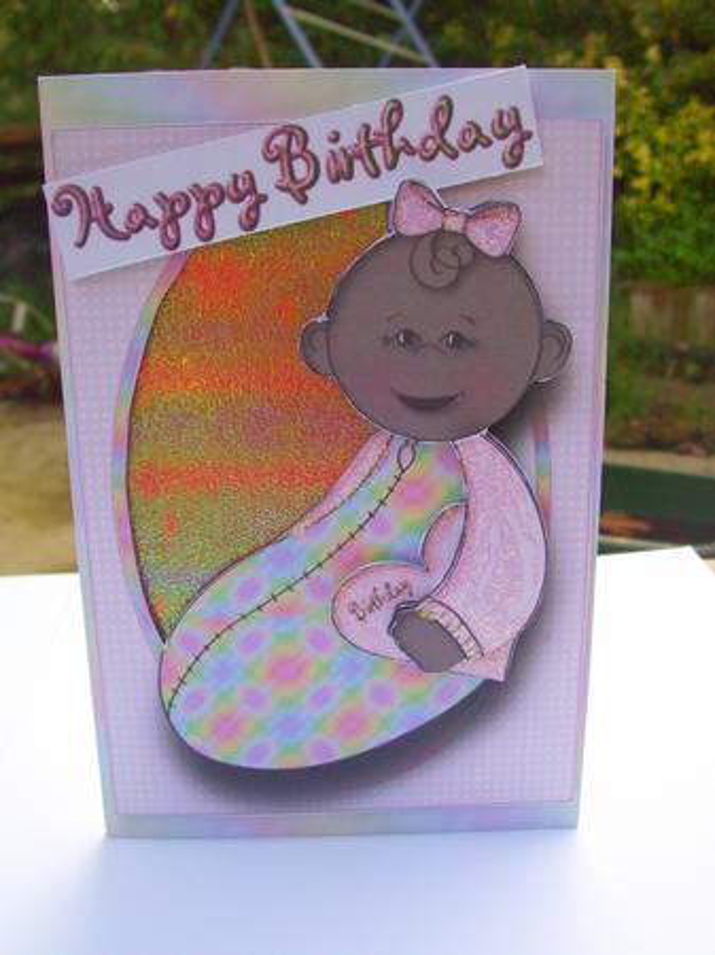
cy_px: 478
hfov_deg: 44.1
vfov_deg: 56.8
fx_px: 882
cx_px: 358
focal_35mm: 32
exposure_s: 1/200
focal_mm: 5.7
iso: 80
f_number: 2.9
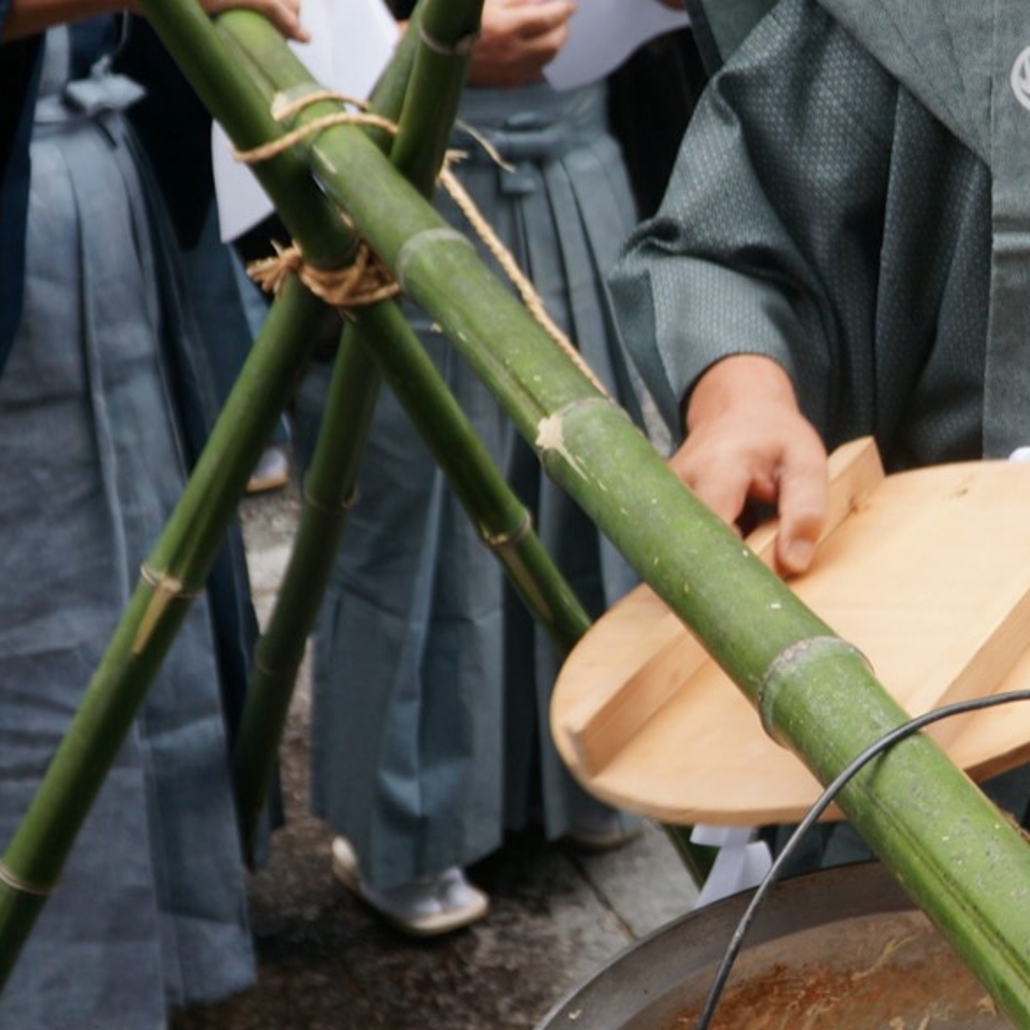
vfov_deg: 23.6
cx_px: 1039
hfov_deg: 22.7
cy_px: 485
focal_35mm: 73
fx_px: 2463
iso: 125
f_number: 4
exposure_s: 1/160
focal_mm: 21
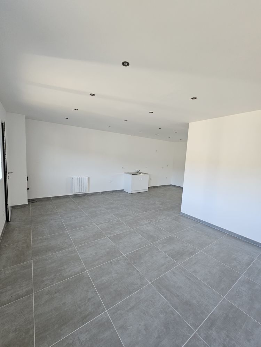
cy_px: 174
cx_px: 130
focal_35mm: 13
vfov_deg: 106.2
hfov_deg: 89.9
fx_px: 131
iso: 100
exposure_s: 1/50
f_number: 2.2
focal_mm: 2.2
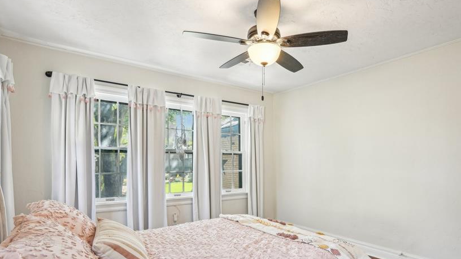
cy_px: 166
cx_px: 248
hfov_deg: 83.7
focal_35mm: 21
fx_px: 257
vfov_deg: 52.8
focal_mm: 16
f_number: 8
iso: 400
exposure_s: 1/10
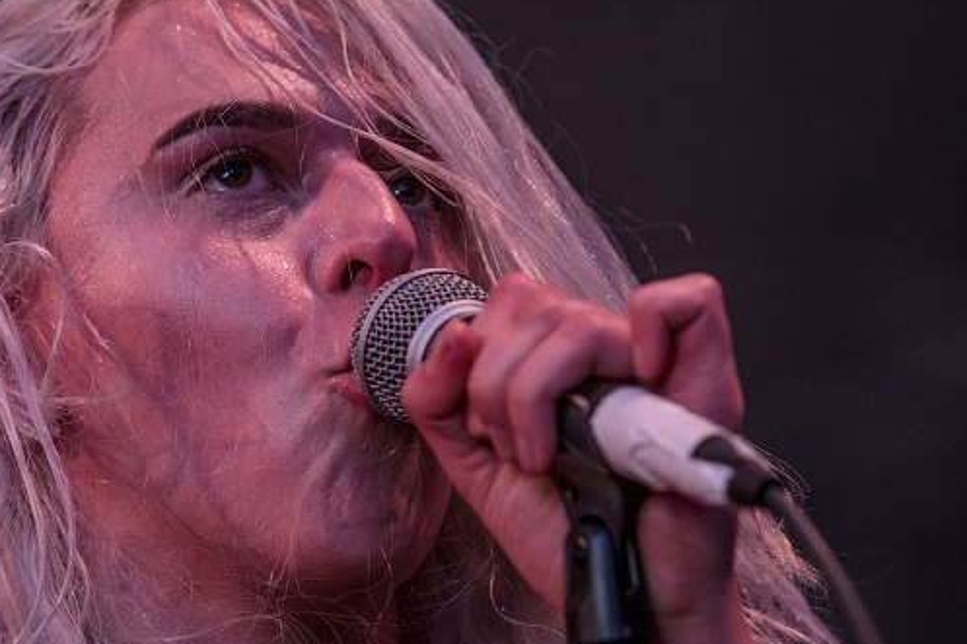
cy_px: 424
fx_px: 8753
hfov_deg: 6.3
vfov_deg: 4.2
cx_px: 270
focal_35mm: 326
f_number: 2.8
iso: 640
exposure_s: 1/100
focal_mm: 150
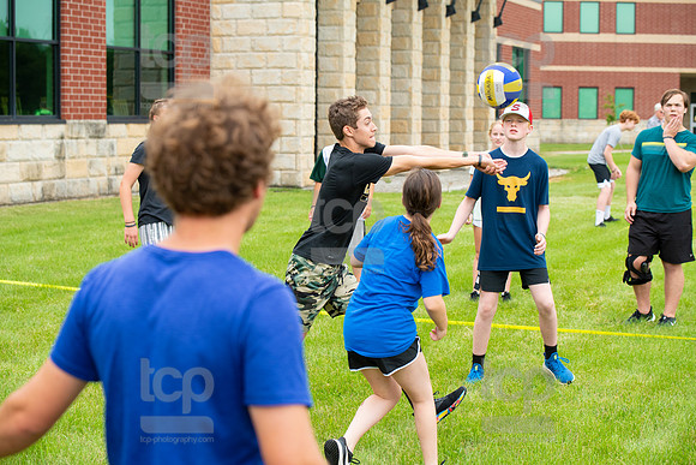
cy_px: 232
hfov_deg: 28.8
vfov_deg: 19.5
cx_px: 348
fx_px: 1354
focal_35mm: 70
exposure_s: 1/1000
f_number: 4.5
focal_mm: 70
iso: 640
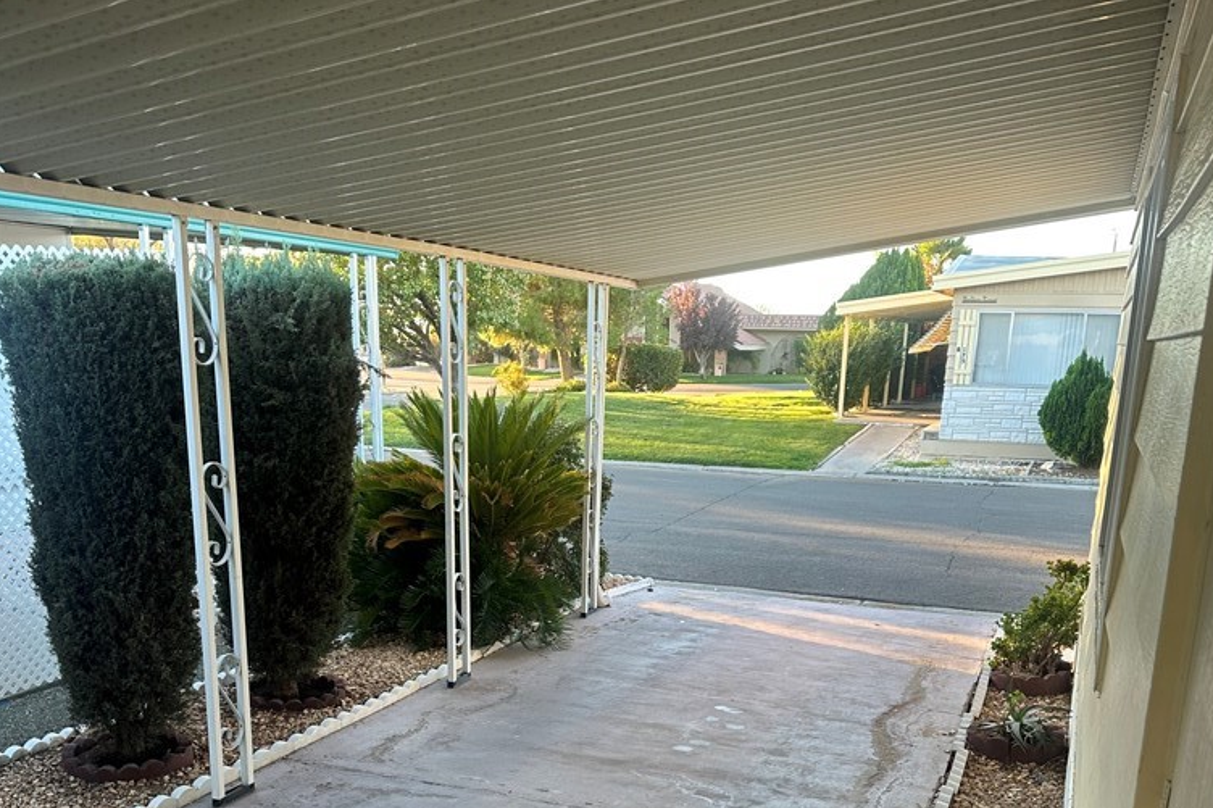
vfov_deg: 37.6
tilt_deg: -10.7
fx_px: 1145
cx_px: 611
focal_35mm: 34
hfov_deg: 55.8
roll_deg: -4.1
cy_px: 639
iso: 80
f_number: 1.78
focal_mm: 6.86
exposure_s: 1/121
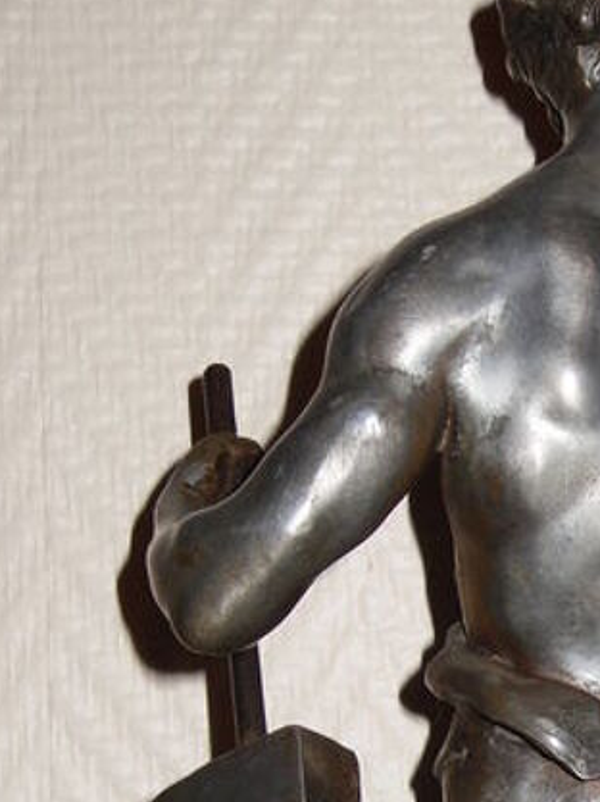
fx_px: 2592
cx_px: 704
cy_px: 899
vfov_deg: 17.0
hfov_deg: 12.9
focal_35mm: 112
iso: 80
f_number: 3.5
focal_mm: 6.3
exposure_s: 1/45
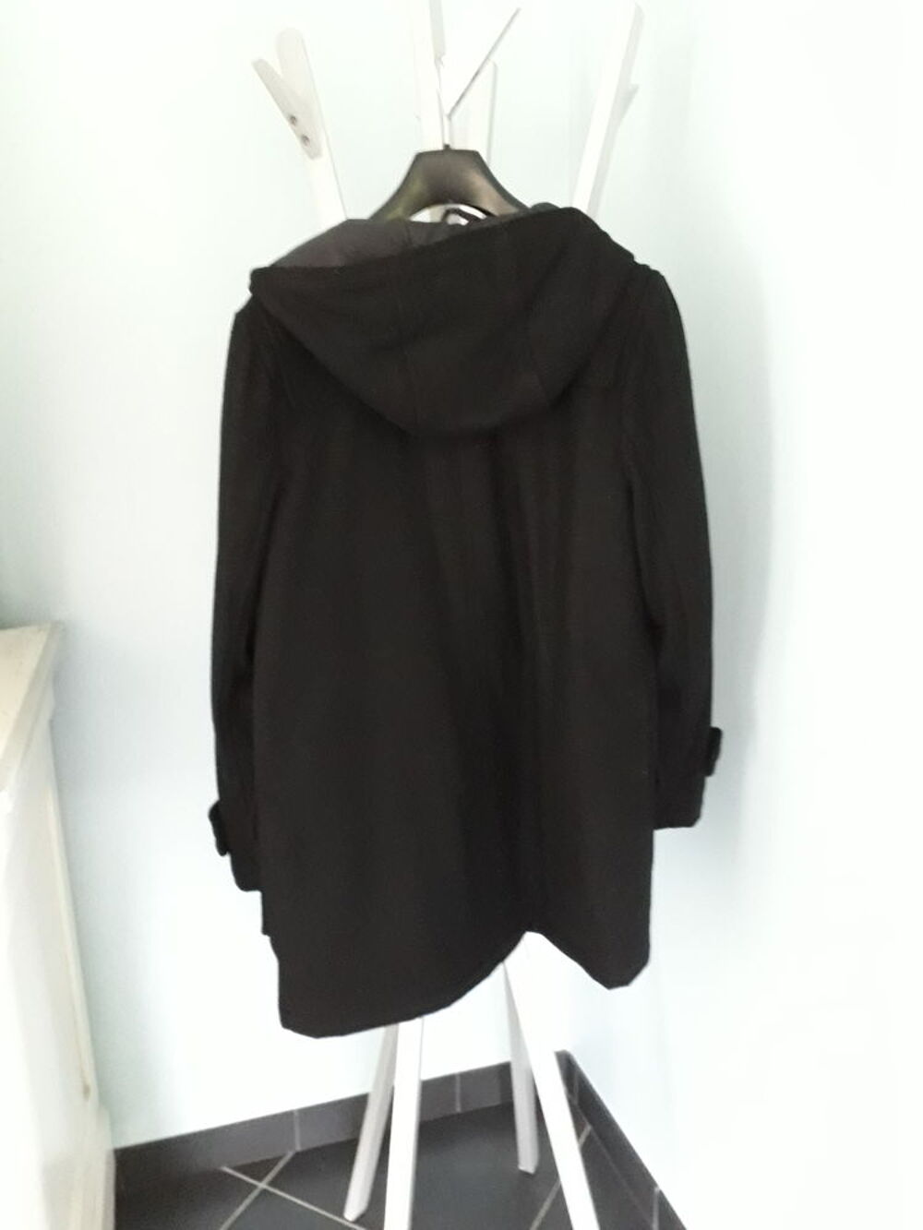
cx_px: 462
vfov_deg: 65.3
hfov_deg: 51.4
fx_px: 960
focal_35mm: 27
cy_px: 615
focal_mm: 3.6
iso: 800
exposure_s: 1/17
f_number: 1.9
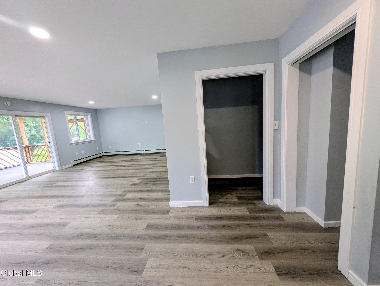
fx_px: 132
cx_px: 190
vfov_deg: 94.6
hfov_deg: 110.5
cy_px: 143
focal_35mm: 12
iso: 206
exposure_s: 1/167
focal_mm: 2.02
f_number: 1.7
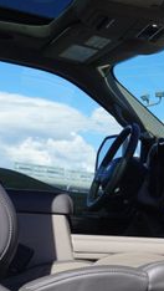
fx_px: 663
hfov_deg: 13.0
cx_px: 277
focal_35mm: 86
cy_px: 164
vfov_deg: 24.7
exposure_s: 1/200
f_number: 7.1
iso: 100
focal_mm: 20
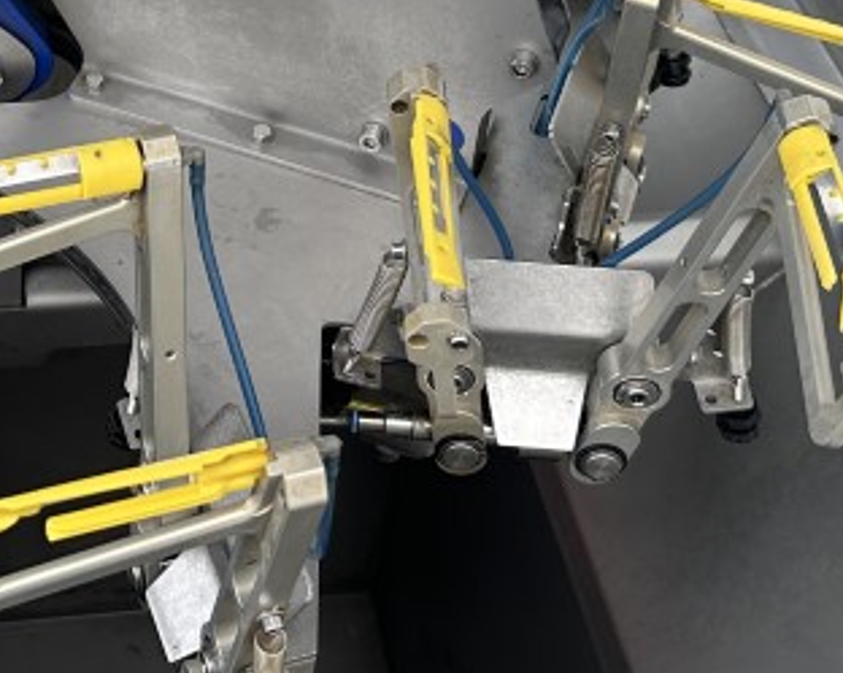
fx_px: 1919
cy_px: -95
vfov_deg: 19.0
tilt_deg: -36.3
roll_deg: -1.1
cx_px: 170
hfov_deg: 24.4
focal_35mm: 77
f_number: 1.78
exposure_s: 1/587
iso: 80
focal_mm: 6.86
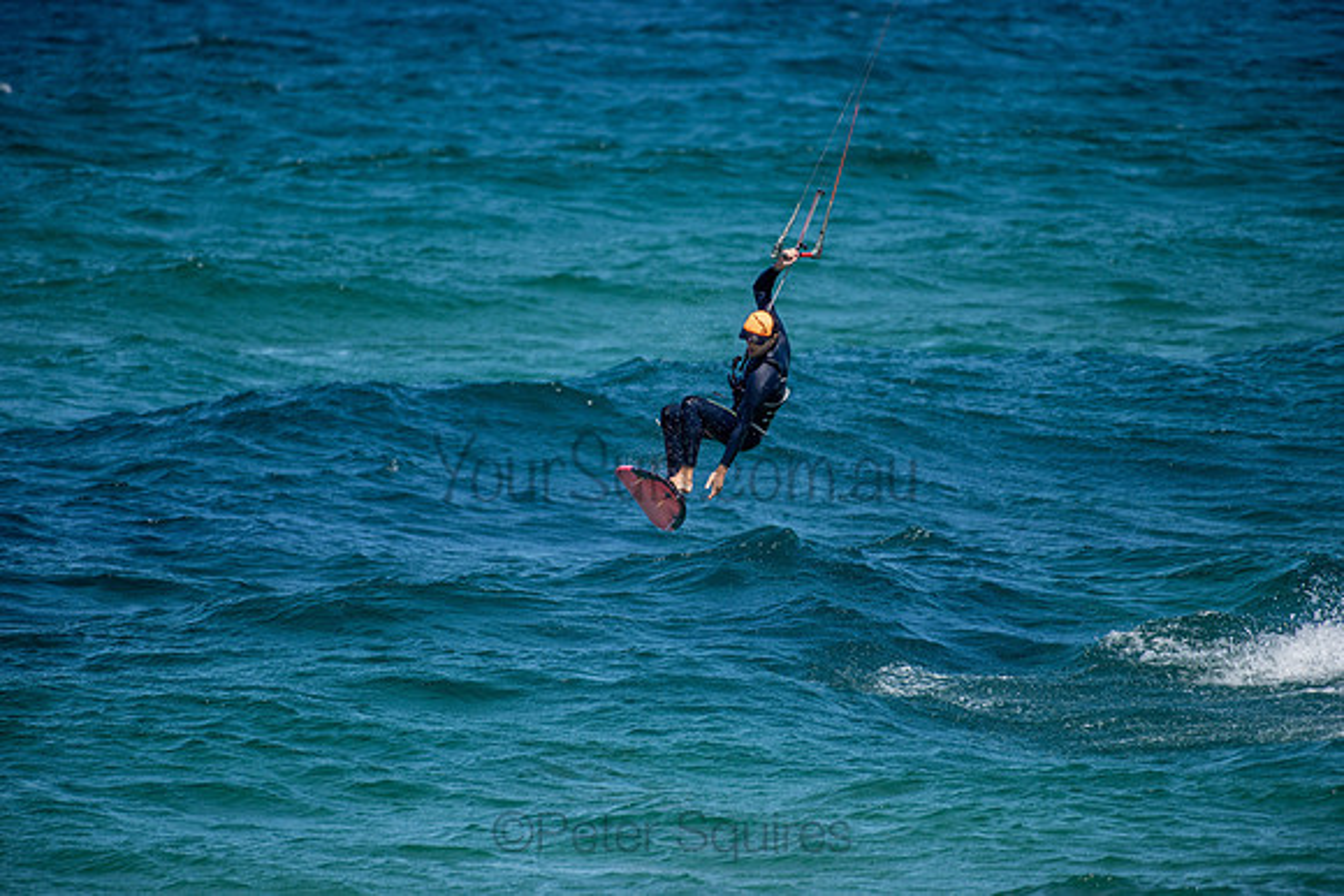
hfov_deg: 4.1
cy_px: 448
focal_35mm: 500
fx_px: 18670
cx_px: 672
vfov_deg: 2.8
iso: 280
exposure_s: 1/2500
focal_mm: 500
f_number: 5.6
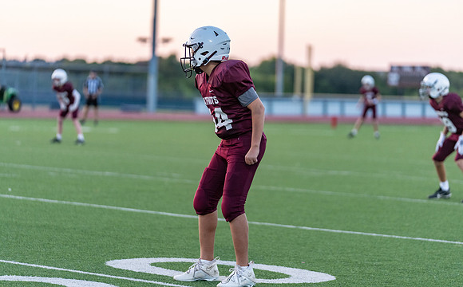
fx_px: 2083
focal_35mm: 165
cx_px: 232
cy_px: 133
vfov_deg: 7.9
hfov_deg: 12.7
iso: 1600
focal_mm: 159
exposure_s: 1/1000
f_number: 2.8
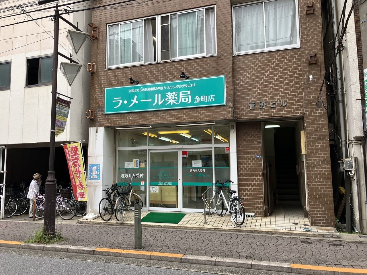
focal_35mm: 28
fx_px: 297
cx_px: 184
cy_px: 138
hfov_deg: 63.4
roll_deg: +0.6
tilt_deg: +7.1
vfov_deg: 49.7
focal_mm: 3.99
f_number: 1.8
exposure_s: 1/623
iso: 32
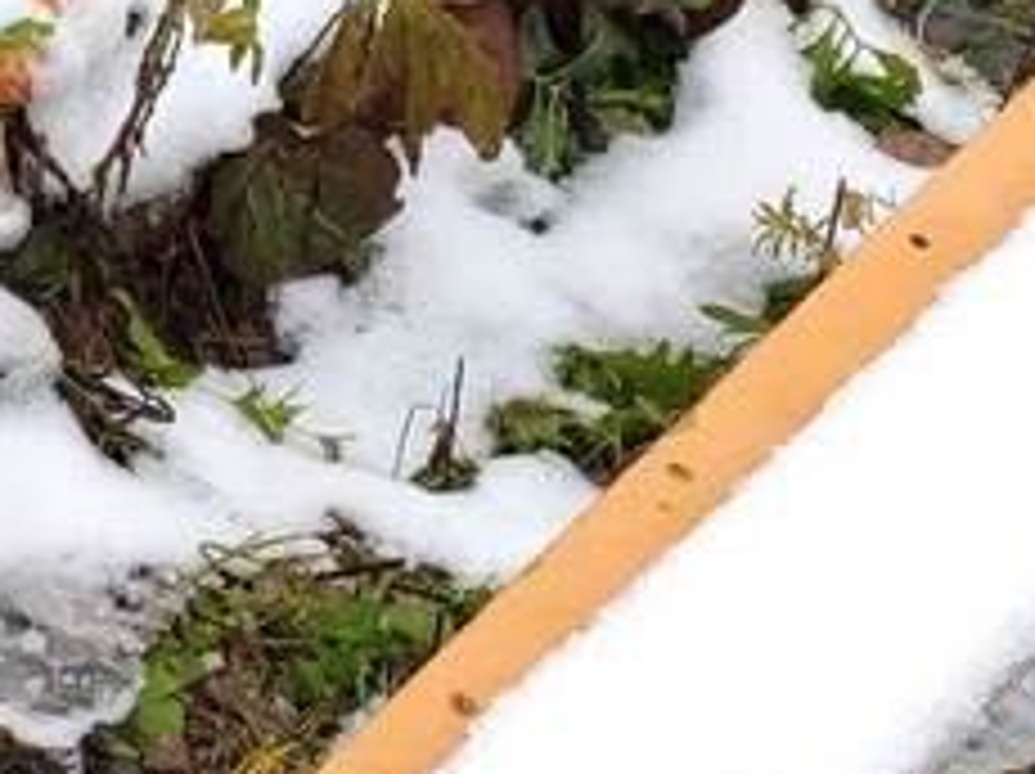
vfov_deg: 11.7
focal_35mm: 116
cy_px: -634
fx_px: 3465
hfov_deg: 15.1
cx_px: -724
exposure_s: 1/137
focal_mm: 4.77
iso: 112
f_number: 1.75
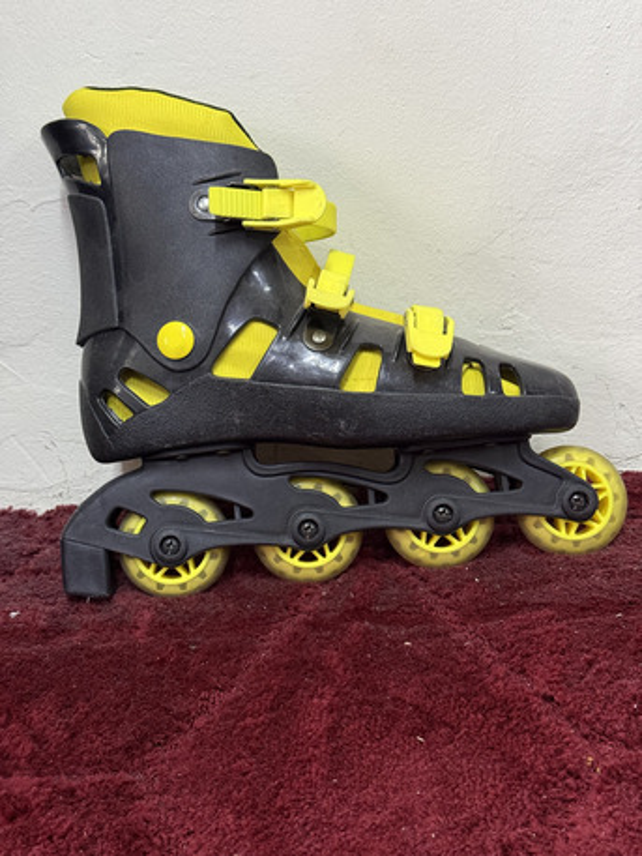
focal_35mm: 48
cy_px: 428
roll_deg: +4.7
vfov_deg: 39.6
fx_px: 1186
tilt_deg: -21.1
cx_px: 321
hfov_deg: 30.3
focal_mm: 6.76
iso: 320
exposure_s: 1/40
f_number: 1.78
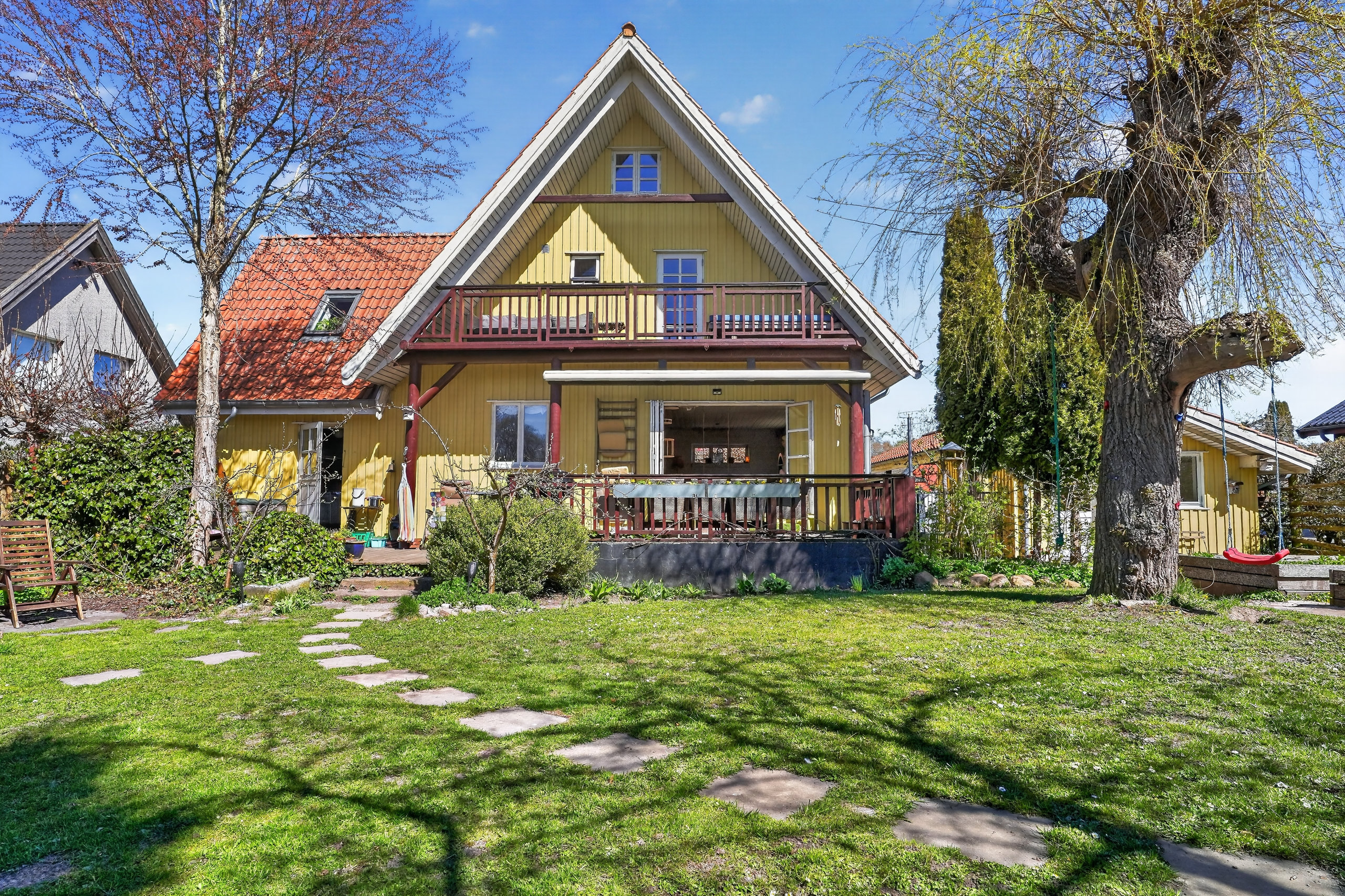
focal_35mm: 21
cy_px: 448
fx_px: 784
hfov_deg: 81.2
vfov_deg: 59.5
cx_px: 672
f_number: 8
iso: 400
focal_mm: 21
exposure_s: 1/400
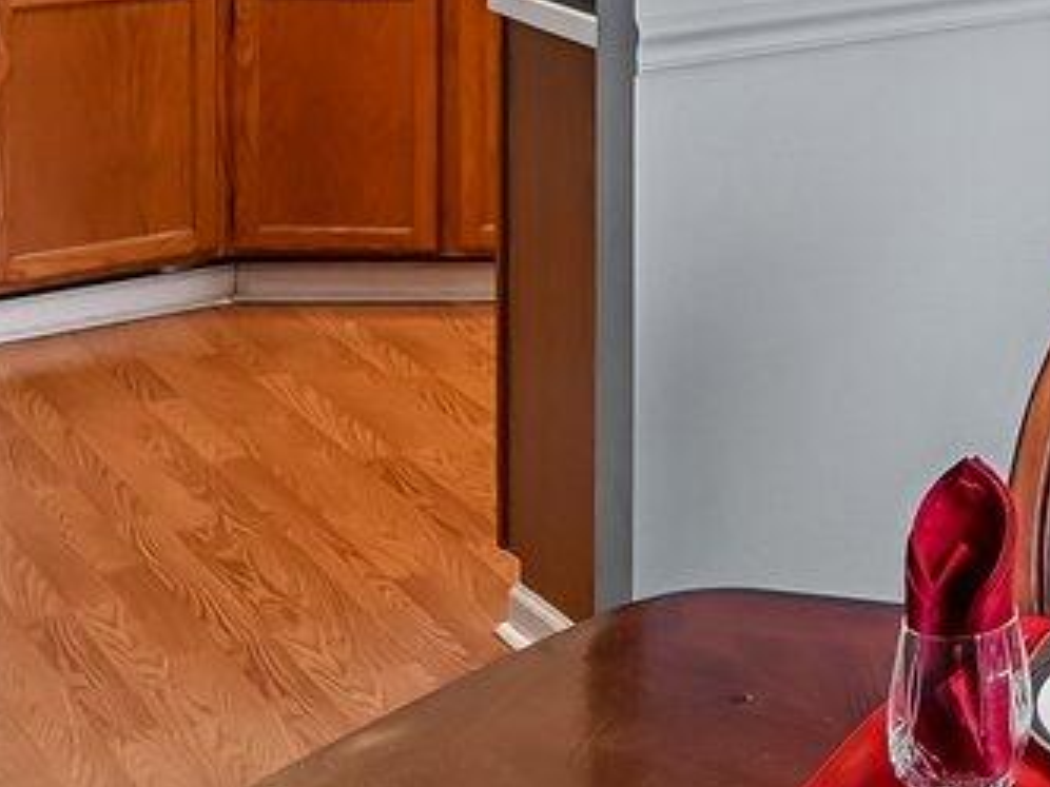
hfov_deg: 20.4
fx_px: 2518
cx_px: 1553
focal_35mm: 83
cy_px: -438
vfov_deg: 16.1
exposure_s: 1/20
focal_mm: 14
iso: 400
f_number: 4
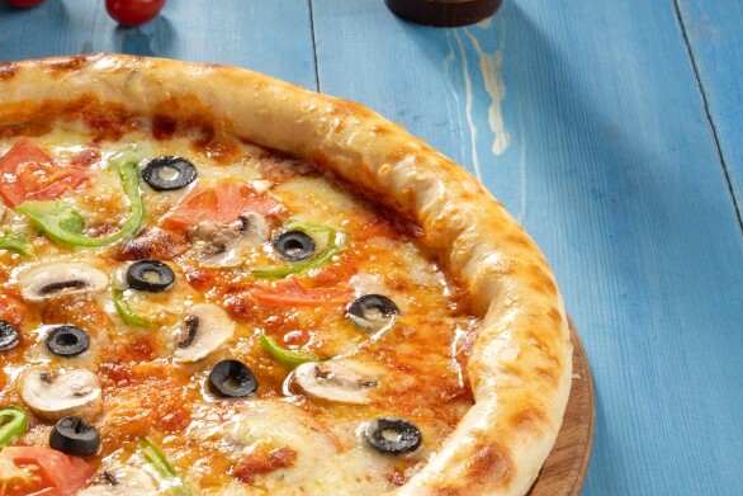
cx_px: 112
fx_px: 2209
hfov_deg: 18.8
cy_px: 308
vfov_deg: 12.8
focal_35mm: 107
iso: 200
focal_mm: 49
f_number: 13
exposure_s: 1/100
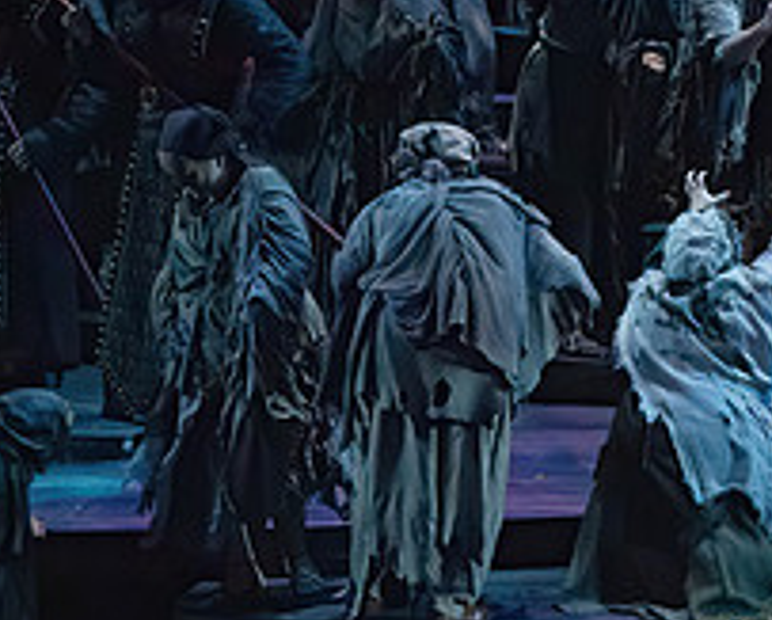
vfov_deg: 4.6
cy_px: 2
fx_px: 7665
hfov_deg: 5.7
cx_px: 1072
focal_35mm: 335
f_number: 10
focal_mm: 125
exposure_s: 1/320
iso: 20000
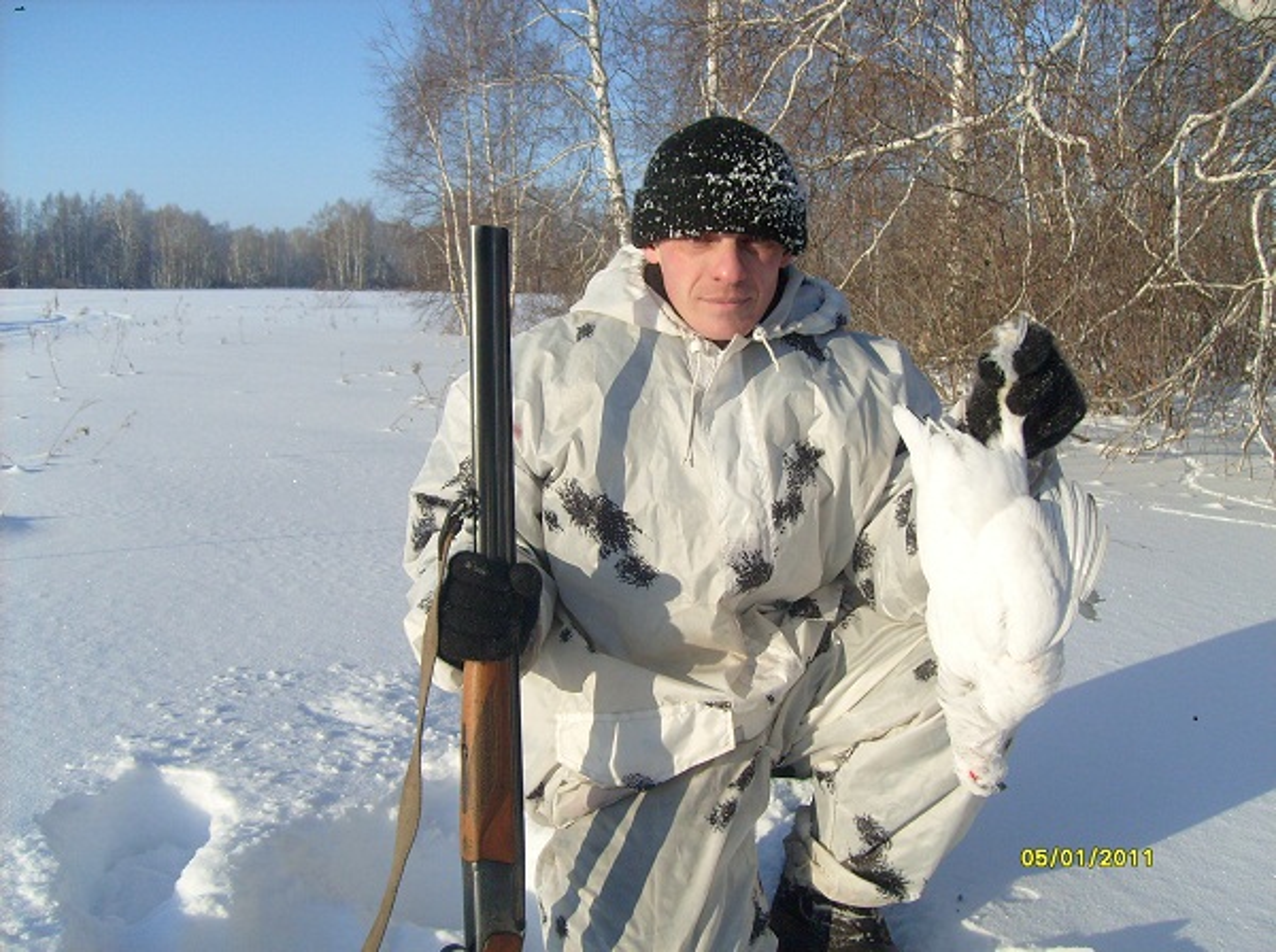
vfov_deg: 40.6
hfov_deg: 52.7
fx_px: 1288
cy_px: 476
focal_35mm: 35
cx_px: 638
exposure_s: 1/350
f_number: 7.1
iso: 80
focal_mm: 5.8
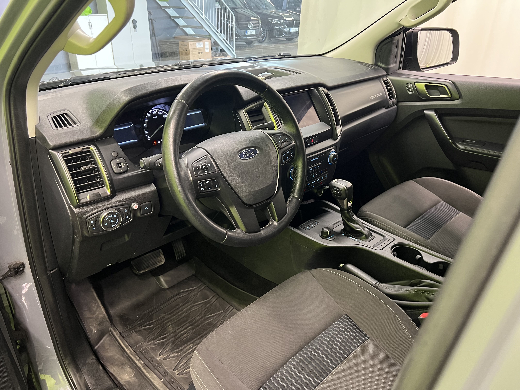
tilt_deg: -25.9
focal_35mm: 26
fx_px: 391
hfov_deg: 67.3
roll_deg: -0.6
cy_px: 195
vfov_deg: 53.1
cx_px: 260
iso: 400
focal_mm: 5.7
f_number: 1.5
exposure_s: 1/33
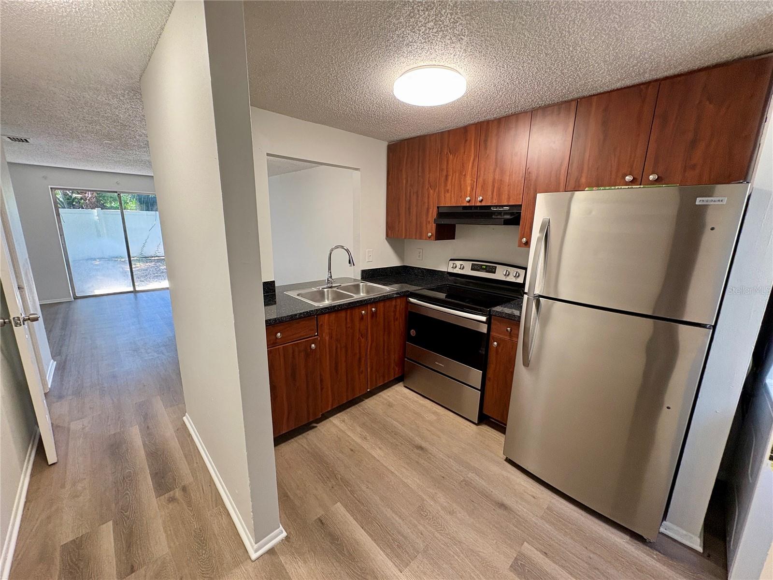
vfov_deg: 85.7
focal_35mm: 14
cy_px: 290
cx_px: 386
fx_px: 313
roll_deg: -0.3
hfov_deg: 102.1
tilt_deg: -12.4
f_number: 2.2
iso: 320
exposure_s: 1/60
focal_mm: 2.22
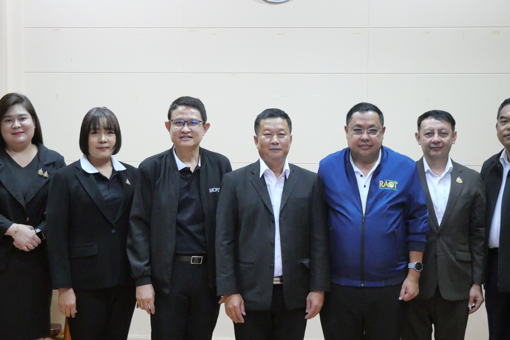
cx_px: 255
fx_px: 794
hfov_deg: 35.6
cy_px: 170
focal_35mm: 56
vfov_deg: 24.2
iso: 6400
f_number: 4.6
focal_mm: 27
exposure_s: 1/60
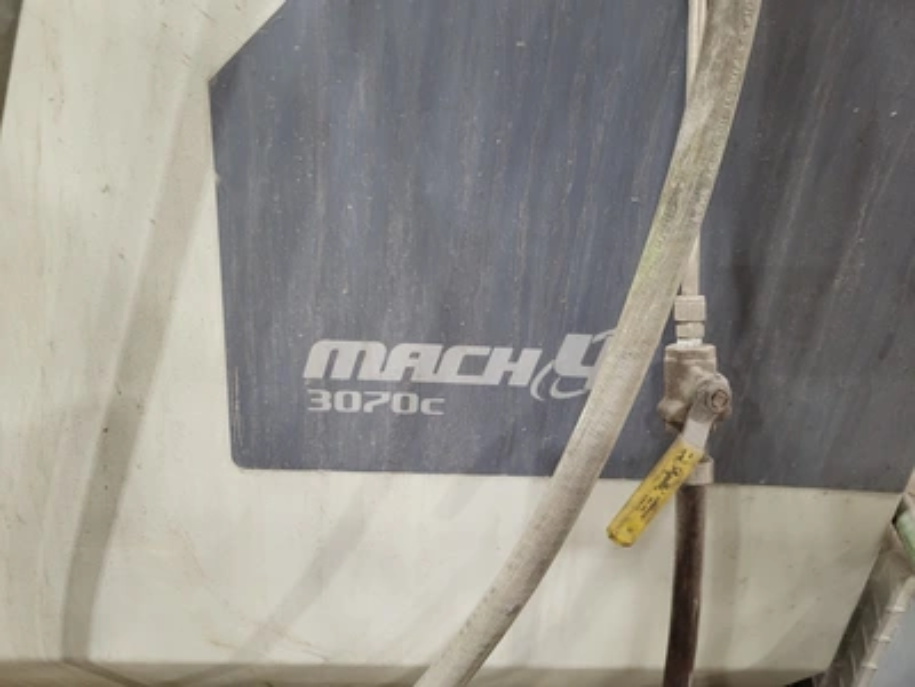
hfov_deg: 67.3
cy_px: 344
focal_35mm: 26
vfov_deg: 53.1
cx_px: 458
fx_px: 687
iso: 320
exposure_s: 1/40
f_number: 1.8
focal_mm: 5.4
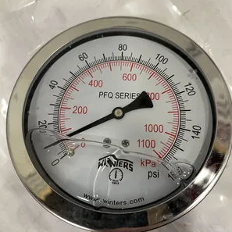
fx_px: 235
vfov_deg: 52.5
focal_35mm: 31
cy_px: 110
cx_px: 116
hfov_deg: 52.5
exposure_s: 1/60
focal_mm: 4.2
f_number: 1.6
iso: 125
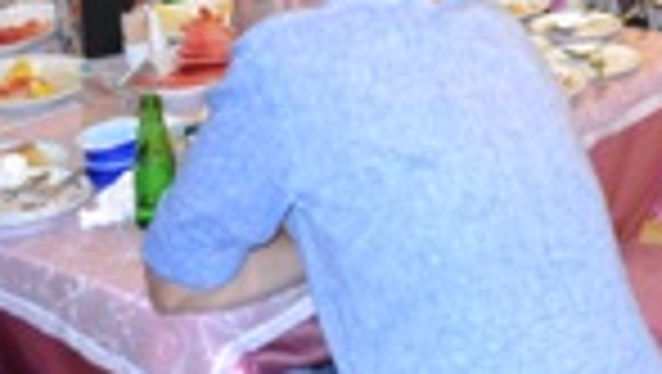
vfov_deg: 13.1
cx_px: 585
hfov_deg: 24.1
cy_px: -232
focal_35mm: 86
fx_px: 1511
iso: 1250
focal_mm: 18
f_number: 3.5
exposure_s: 1/60
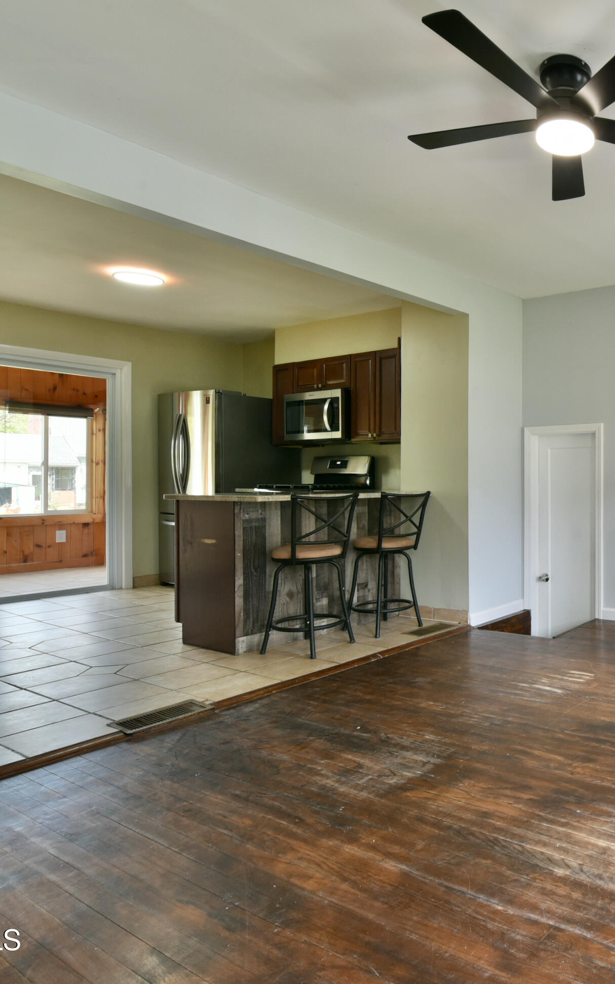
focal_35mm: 22
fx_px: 590
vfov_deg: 79.6
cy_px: 480
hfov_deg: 45.5
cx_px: 629
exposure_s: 1/30
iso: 800
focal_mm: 14
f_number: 11
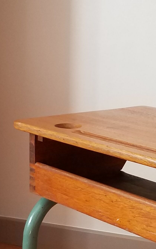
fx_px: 571
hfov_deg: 15.3
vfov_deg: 24.6
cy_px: 130
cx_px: 148
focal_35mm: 84
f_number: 1.7
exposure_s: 1/60
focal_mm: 4.2
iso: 125
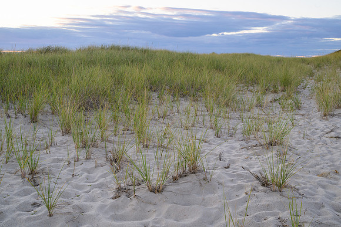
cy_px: 114
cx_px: 170
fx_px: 351
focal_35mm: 37
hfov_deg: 51.9
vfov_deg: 36.0
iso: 400
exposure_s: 1/20
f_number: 14
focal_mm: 37
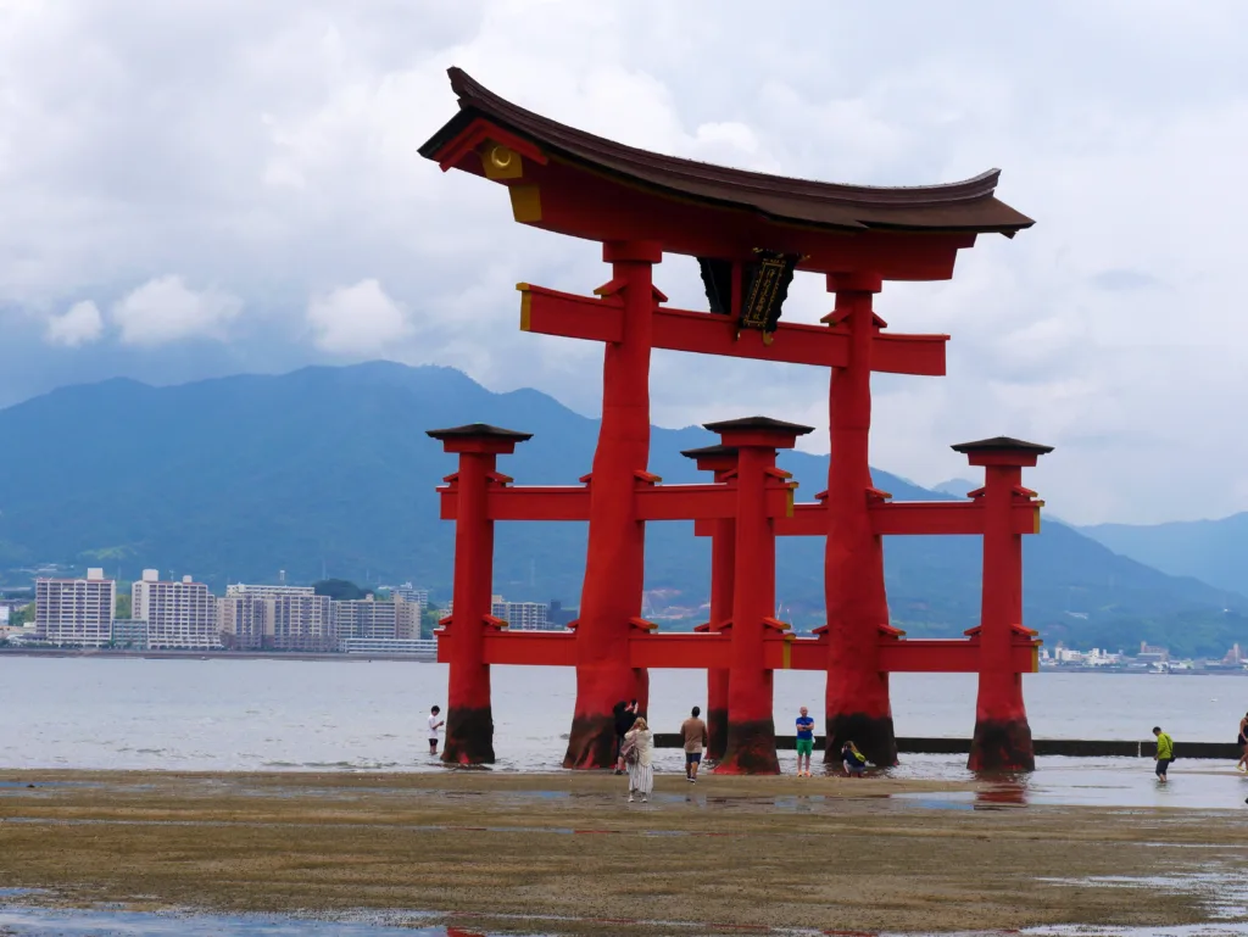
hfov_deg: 16.1
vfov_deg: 12.2
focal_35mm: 122
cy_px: 468
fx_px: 4400
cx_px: 624
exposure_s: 1/640
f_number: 8
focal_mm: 61
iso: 200
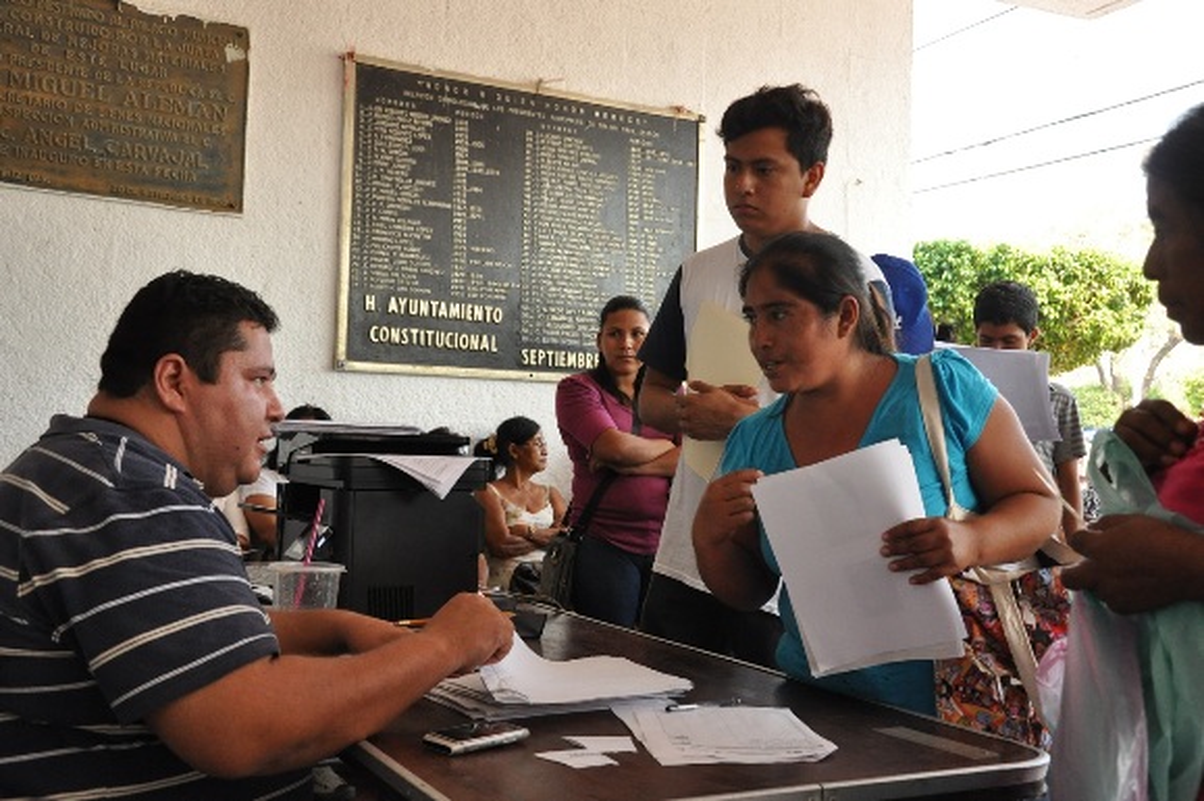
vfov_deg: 35.4
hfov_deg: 51.3
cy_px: 400
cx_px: 602
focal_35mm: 38
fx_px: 1253
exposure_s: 1/400
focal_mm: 25
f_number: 6.3
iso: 1250
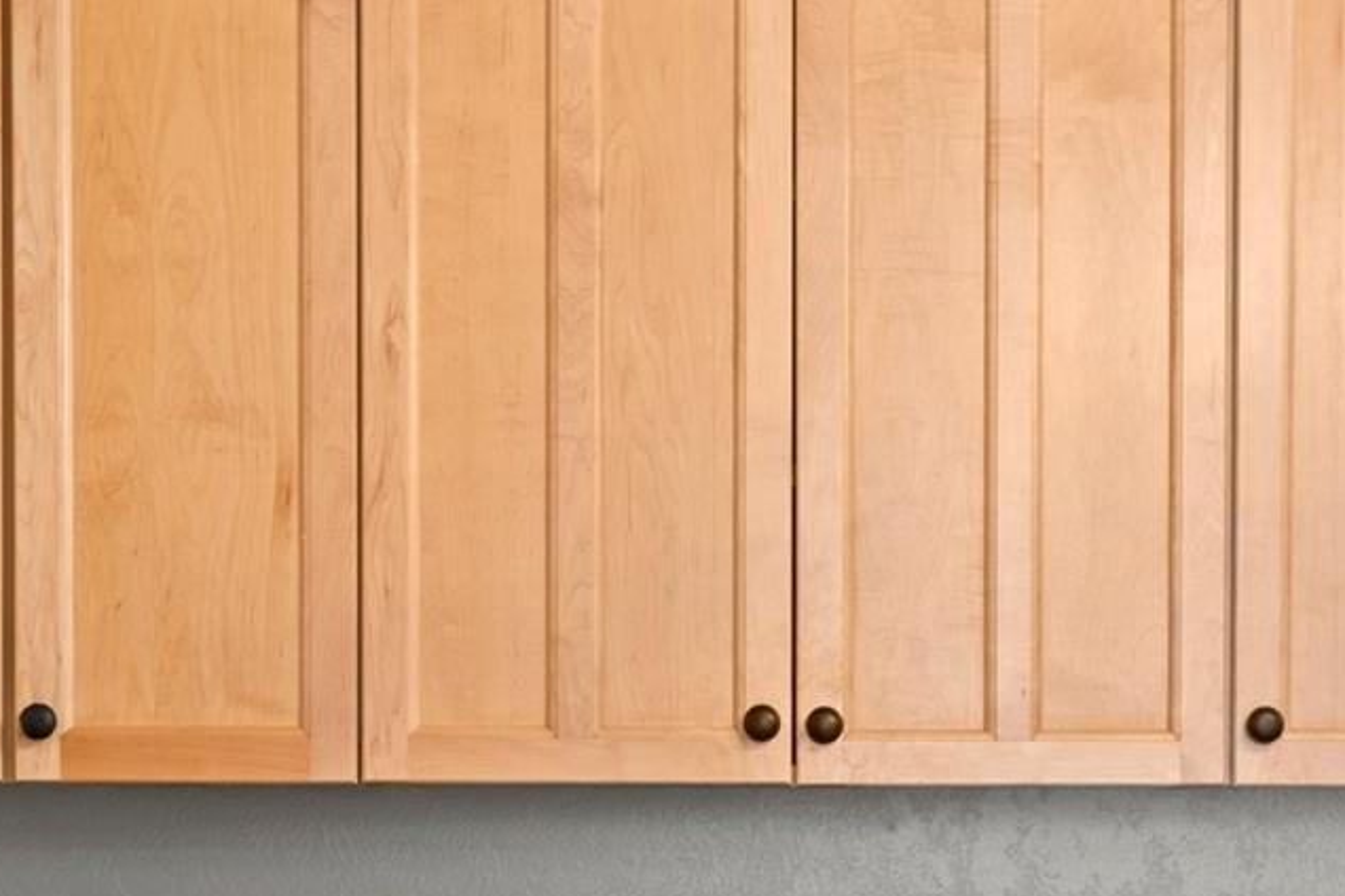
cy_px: 820
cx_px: 814
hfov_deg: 23.1
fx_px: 3288
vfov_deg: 15.3
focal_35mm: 88
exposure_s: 2.5
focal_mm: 35
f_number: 9
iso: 500
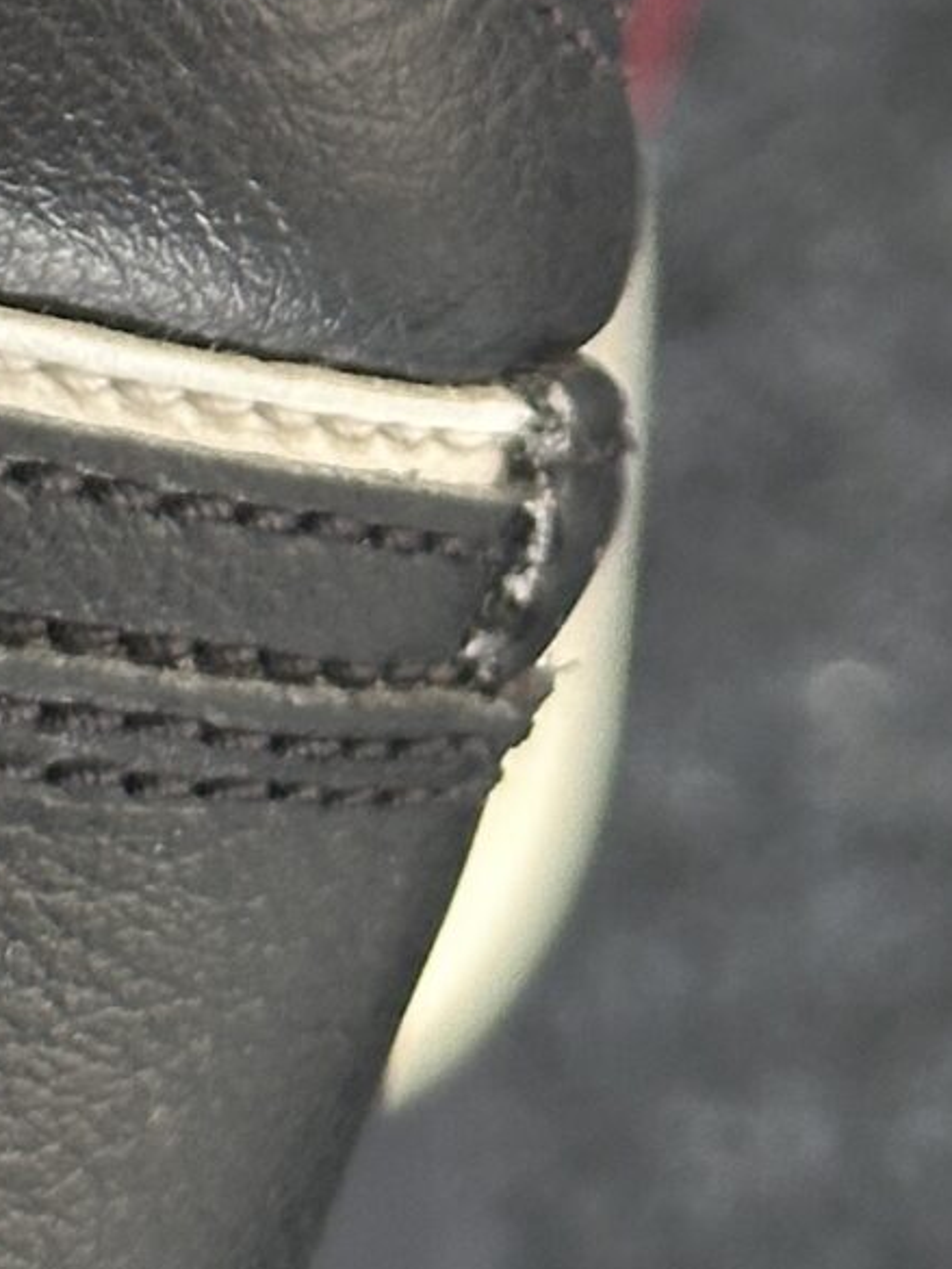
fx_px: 7698
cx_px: -549
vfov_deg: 9.2
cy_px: -521
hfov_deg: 7.0
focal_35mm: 210
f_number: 1.78
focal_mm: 6.86
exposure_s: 1/33
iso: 200
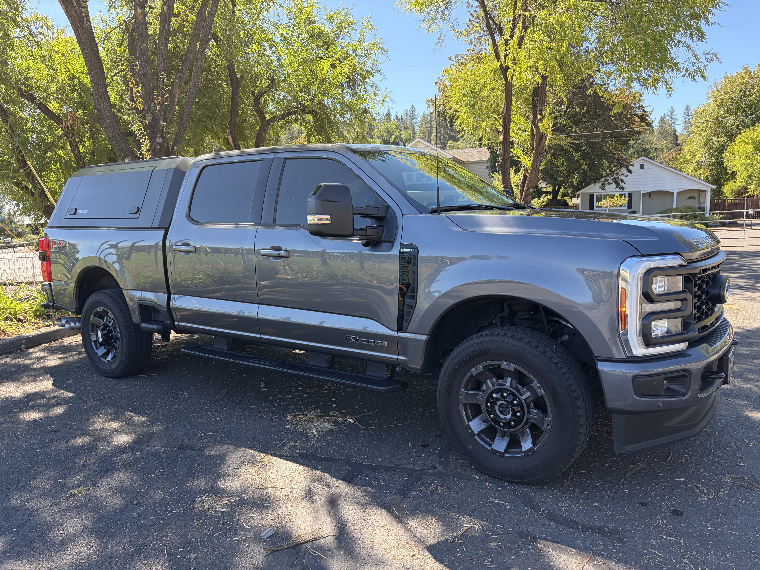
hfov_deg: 67.3
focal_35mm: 26
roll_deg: +2.3
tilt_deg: -5.9
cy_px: 285
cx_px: 380
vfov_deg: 53.1
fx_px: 571
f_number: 1.6
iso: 64
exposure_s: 1/571
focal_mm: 5.96
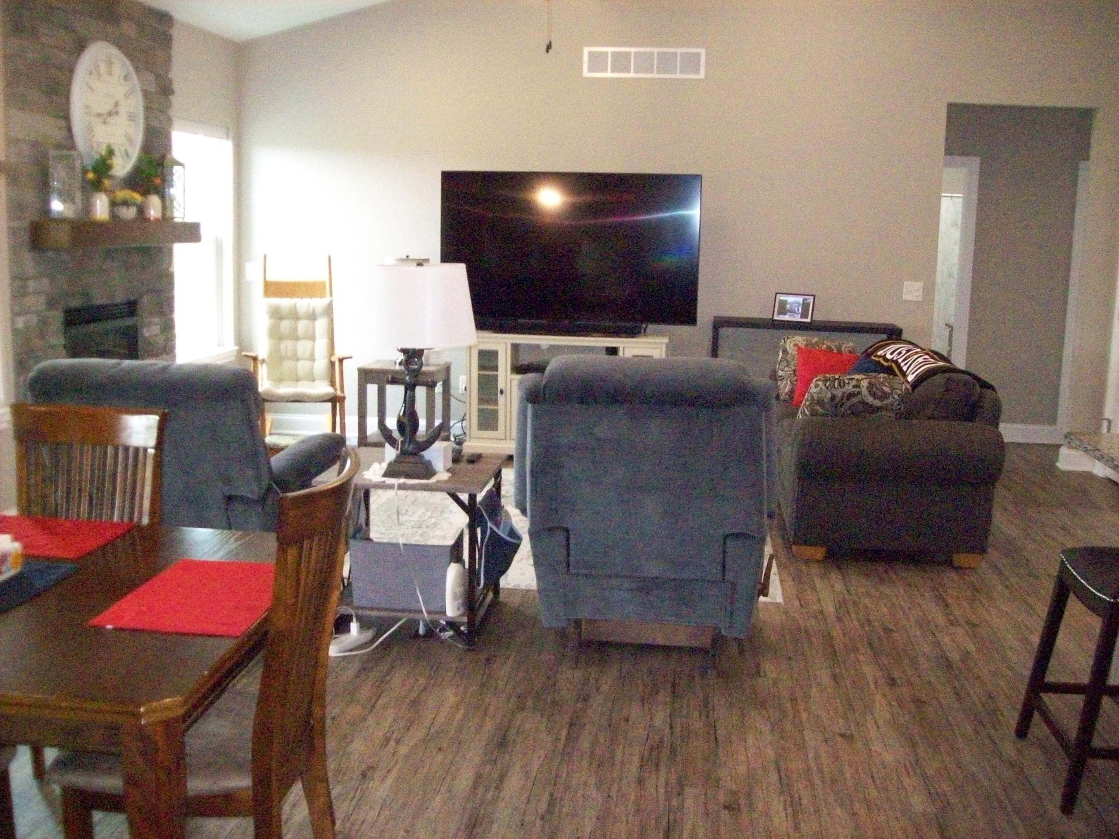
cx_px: 560
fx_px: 1163
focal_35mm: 36
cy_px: 420
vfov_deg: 39.6
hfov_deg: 51.4
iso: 800
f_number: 2.7
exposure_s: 1/128
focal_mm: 6
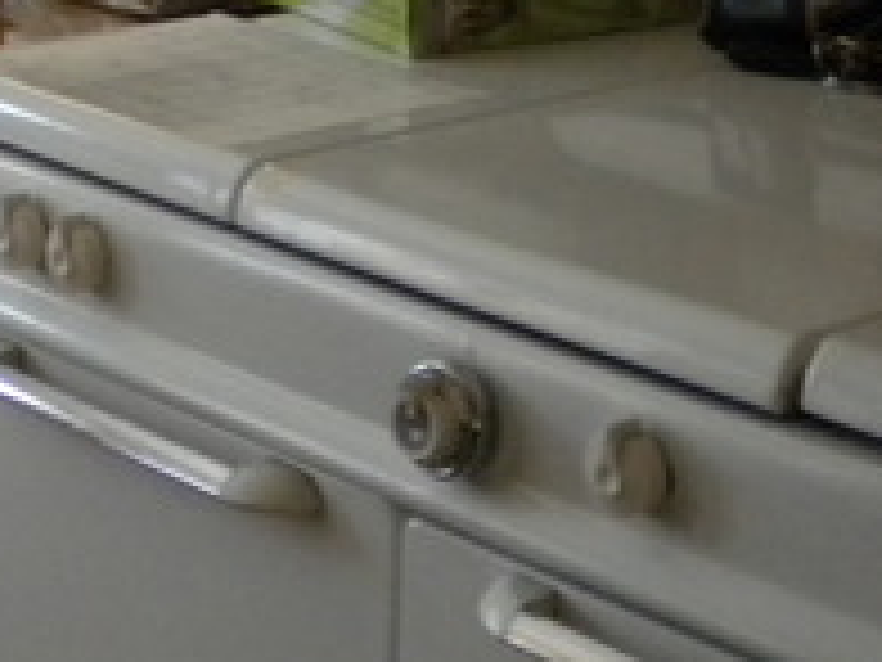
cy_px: -387
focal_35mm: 114
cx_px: 158
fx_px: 2905
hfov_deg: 17.1
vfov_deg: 12.3
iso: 400
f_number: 3.1
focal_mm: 6.3
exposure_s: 1/33.1
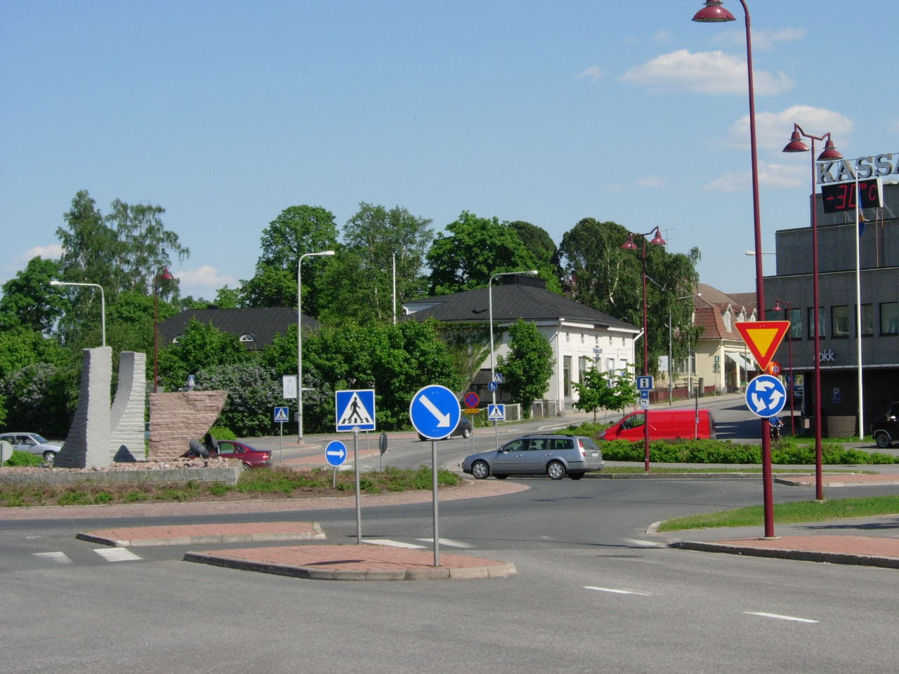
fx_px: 1584
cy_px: 337
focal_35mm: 61
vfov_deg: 24.0
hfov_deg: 31.7
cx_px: 450
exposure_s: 1/527
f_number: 5.9
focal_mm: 12.7
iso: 64
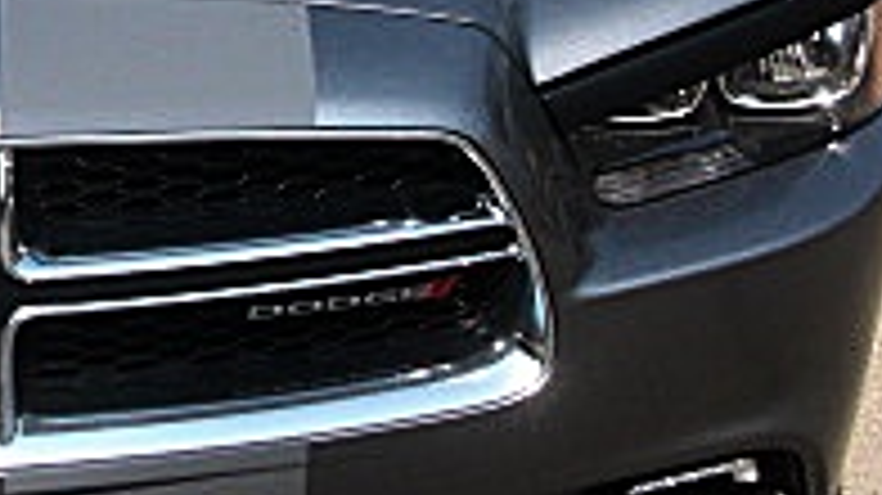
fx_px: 2992
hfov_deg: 16.3
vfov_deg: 9.3
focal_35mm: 128
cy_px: -144
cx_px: -86
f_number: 2.8
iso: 50
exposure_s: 1/640
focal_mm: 6.3
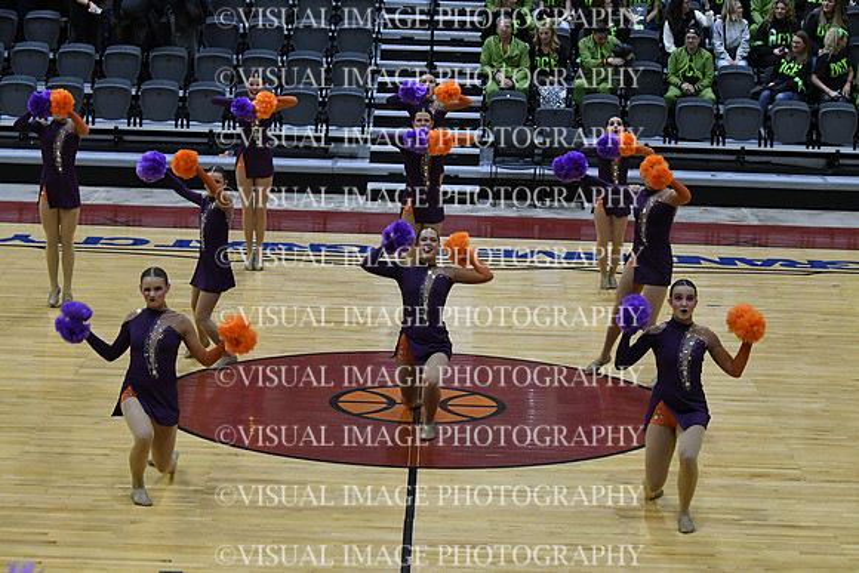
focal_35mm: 105
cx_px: 430
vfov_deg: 13.0
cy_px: 286
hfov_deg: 19.5
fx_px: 2506
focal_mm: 70
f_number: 4
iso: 4000
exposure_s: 1/500
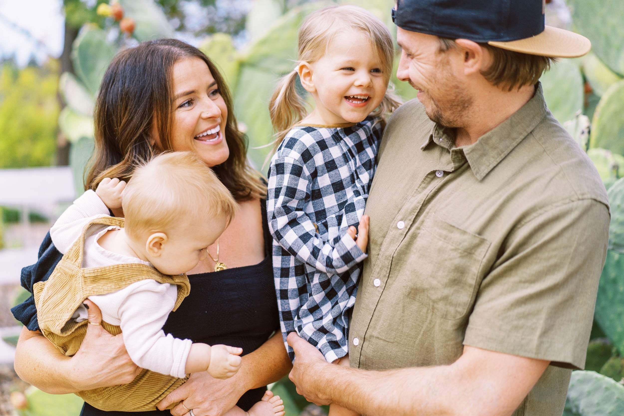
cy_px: 208
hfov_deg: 36.2
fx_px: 953
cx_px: 312
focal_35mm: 55
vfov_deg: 24.6
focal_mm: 55
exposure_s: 1/1000
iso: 400
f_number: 2
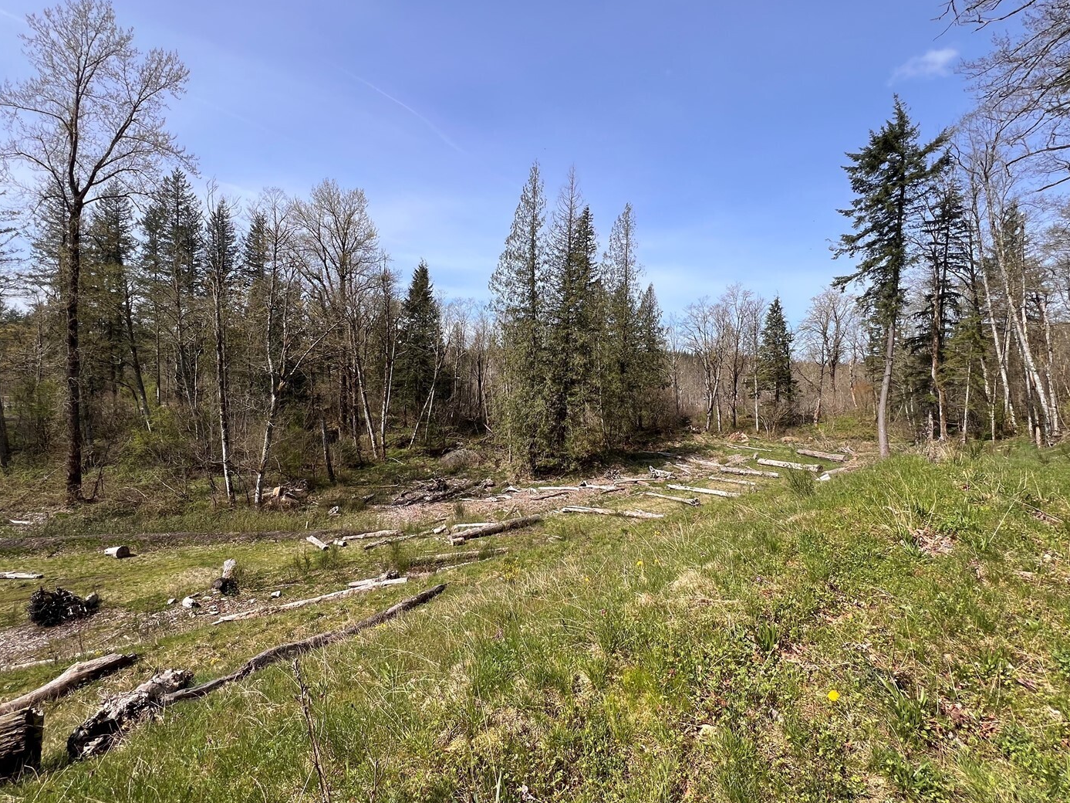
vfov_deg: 81.7
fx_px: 464
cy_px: 395
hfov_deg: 98.2
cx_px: 528
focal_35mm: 15
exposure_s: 1/1193
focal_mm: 1.57
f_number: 1.8
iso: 32
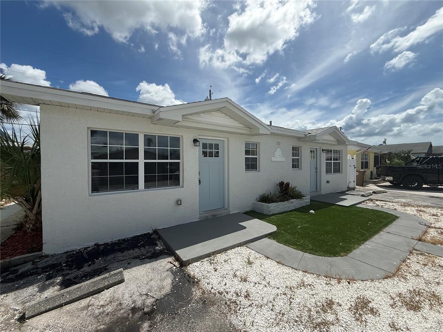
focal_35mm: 14
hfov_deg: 102.1
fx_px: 179
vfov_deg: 85.7
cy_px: 166
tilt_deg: -0.4
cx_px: 222
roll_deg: +0.1
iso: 50
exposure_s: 1/4425
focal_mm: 2.22
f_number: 2.2
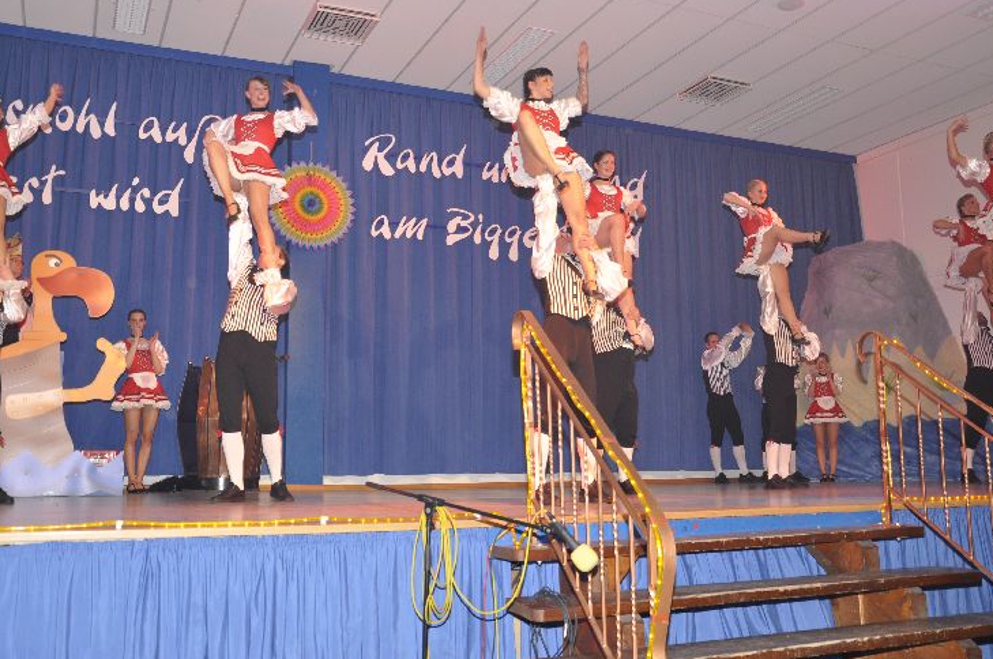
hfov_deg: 55.1
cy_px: 312
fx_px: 952
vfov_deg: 38.2
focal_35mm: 35
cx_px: 467
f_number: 5
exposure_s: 1/60
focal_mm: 21
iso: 400
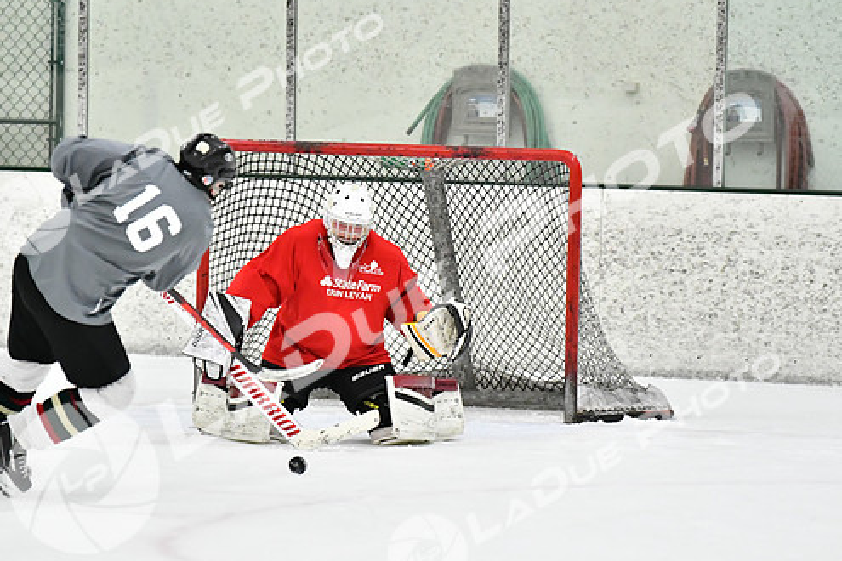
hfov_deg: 9.4
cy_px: 303
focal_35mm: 220
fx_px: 5135
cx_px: 384
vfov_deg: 6.3
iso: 5000
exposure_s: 1/1250
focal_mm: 125
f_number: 2.8
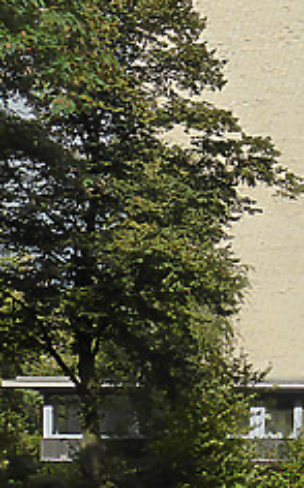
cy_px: 23
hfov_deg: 11.1
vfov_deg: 17.6
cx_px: 325
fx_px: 1541
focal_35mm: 116
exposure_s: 1/1600
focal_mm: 7.4
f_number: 3.9
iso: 160
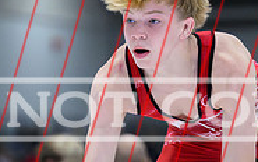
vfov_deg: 2.5
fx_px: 3751
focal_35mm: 533
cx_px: 7
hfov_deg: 3.9
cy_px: 120
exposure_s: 1/1250
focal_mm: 120
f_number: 2.8
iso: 12800
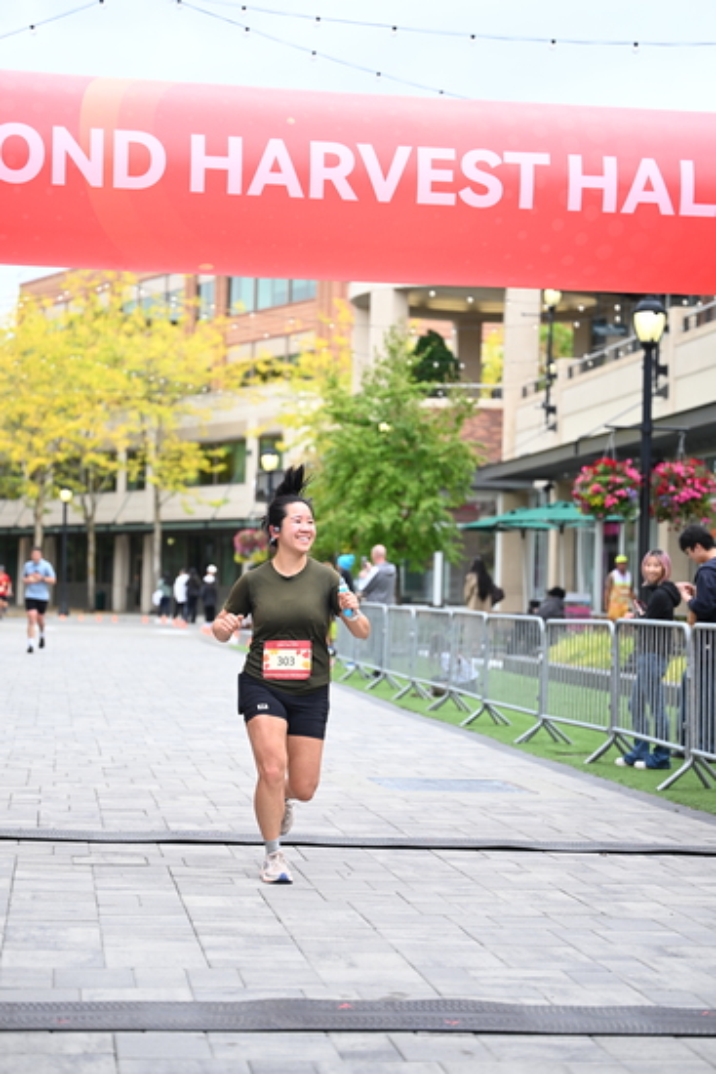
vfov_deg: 28.8
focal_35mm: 70
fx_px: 2087
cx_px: 358
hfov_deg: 19.5
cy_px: 537
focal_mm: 70
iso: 640
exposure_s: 1/1600
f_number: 2.8
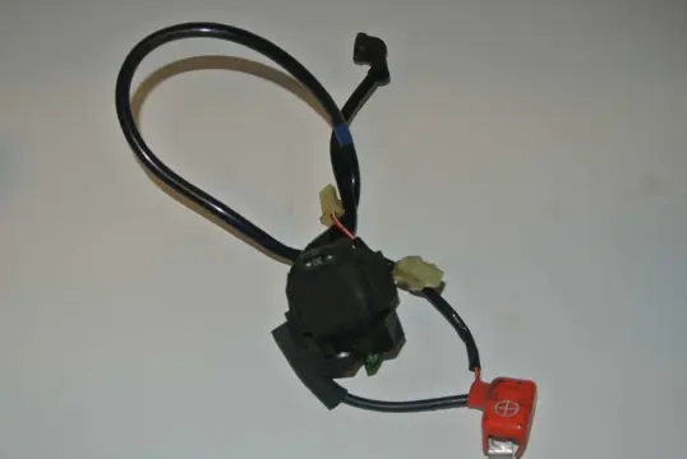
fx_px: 841
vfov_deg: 30.6
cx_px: 344
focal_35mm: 44
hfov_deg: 44.5
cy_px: 230
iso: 200
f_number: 4.2
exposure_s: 1/60
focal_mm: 16.3
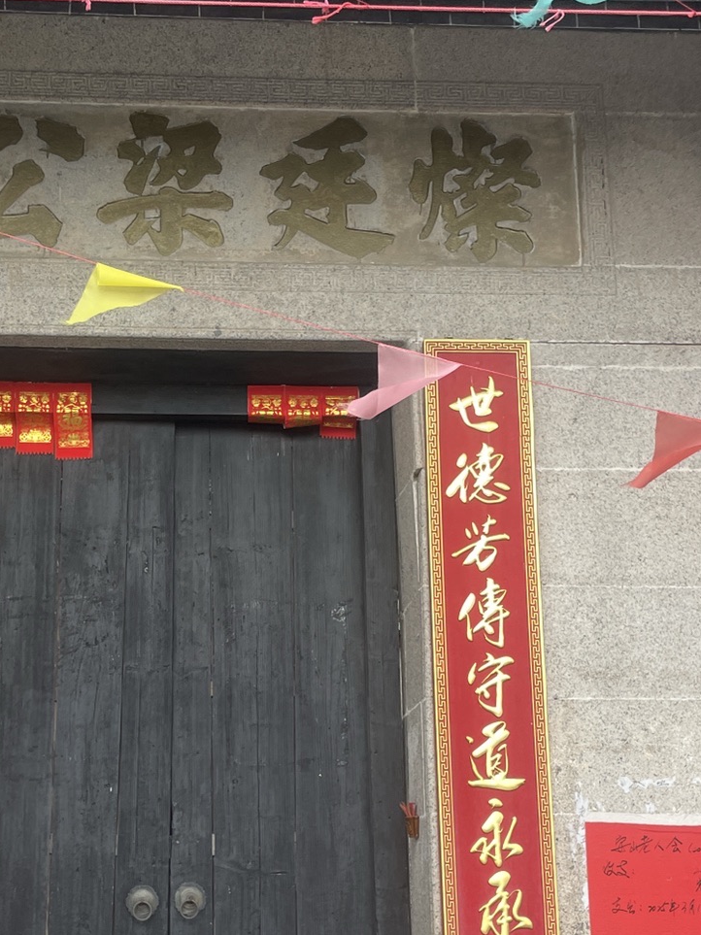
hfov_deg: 26.9
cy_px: 636
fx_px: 1458
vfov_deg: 35.1
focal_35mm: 54
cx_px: 260
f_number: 1.6
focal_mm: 4.2
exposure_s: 1/1855
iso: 32
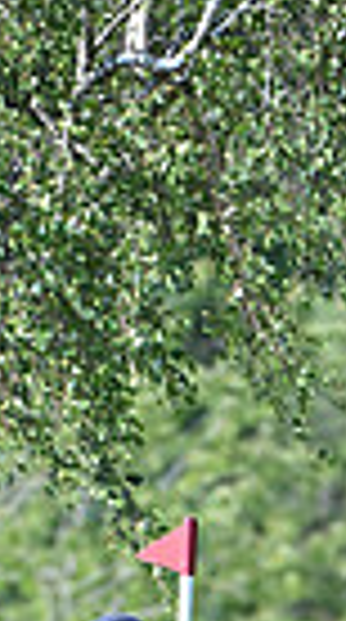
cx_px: 191
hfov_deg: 1.1
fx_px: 18840
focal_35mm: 1148
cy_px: 1220
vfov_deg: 1.9
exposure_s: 1/1250
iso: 500
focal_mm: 260
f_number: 4.5
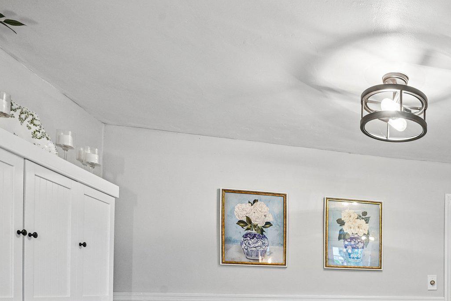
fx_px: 401
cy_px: 298
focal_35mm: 32
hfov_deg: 49.8
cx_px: 433
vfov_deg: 37.0
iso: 800
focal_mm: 16
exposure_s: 1/20
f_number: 8
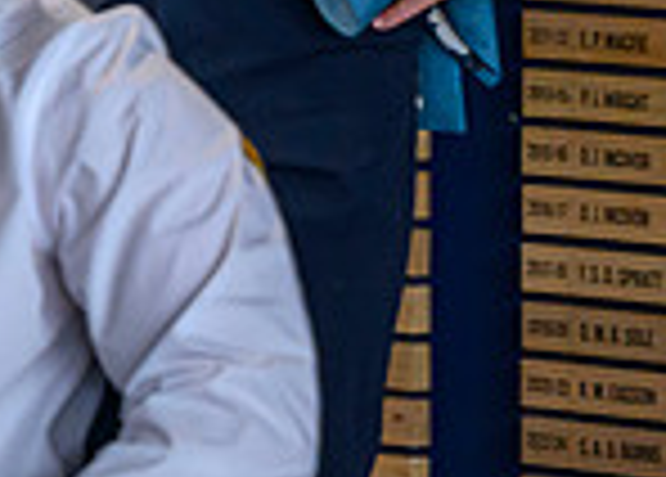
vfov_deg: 2.4
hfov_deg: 3.4
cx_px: -1
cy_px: -410
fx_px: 11151
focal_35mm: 589
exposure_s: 1/500
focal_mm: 130
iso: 2500
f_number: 3.2
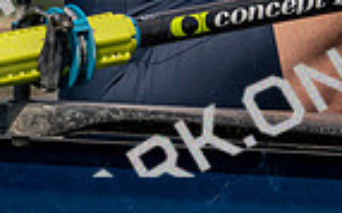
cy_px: -233
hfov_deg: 1.1
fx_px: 17958
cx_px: 313
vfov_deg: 0.7
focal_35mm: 1929
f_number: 6.3
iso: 160
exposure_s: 1/1600
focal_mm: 467
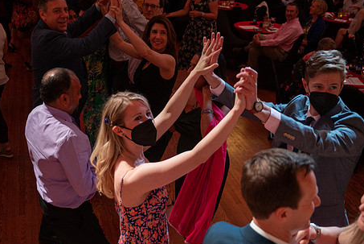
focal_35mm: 50
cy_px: 153
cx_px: 170
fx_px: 506
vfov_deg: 27.0
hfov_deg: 39.5
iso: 1600
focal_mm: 39
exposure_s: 1/160
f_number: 4
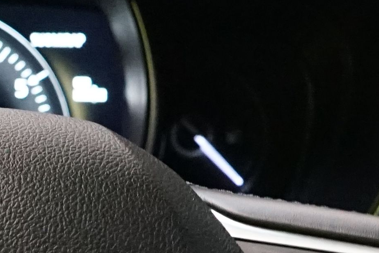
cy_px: 306
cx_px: -41
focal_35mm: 182
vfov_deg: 7.5
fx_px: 1916
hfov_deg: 11.1
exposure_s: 1/30
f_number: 6.3
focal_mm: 28
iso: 5000
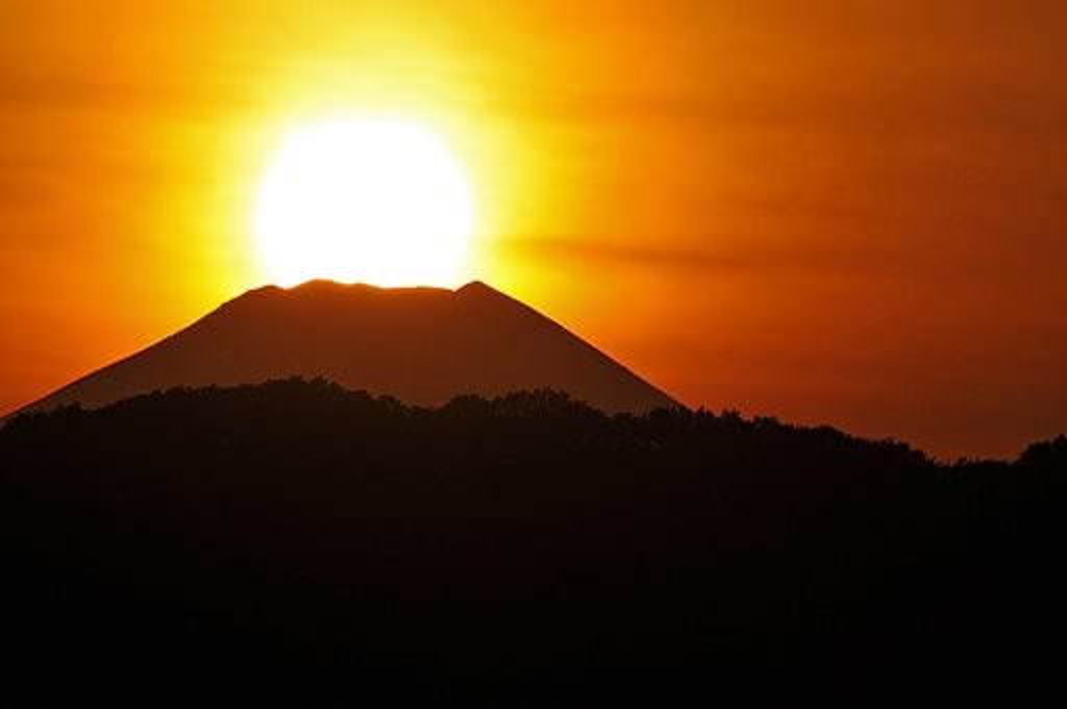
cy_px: 354
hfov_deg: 2.0
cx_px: 534
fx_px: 31081
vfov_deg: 1.3
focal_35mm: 1050
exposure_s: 1/1600
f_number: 11
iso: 200
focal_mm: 700
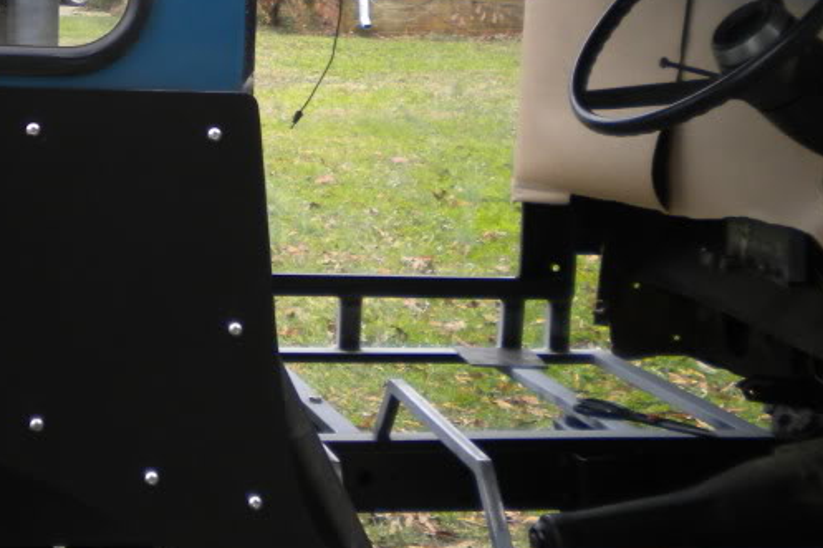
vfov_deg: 17.5
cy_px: -63
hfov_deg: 25.7
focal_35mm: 75
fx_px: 1714
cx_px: 7
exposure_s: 1/56
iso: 81
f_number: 3.1
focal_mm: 6.3
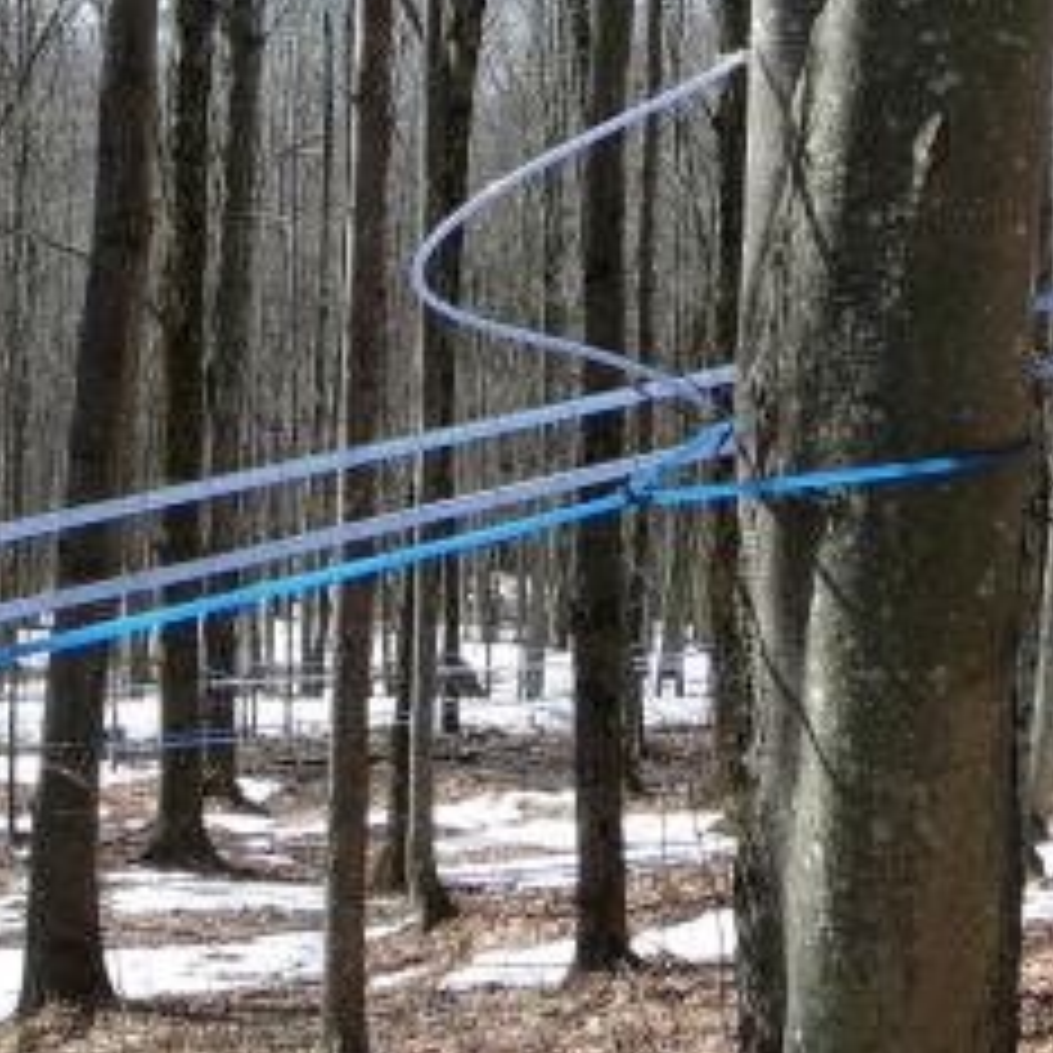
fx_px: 3545
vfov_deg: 16.7
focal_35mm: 103
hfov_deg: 16.8
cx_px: 814
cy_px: 99
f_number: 3.3
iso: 80
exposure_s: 1/500
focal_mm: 7
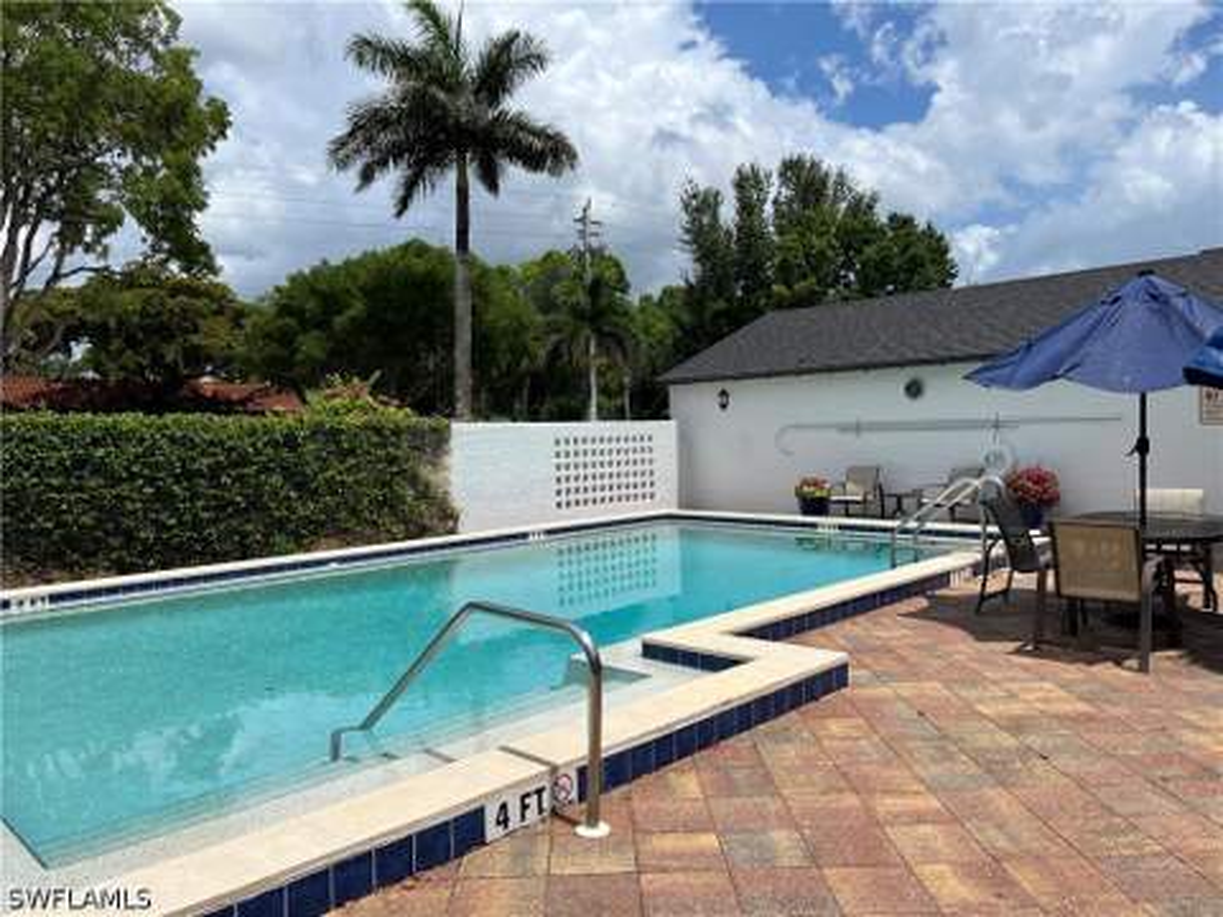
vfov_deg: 53.1
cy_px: 458
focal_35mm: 26
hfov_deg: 67.3
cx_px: 612
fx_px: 919
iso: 50
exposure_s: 1/7353
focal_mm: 5.1
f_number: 1.6
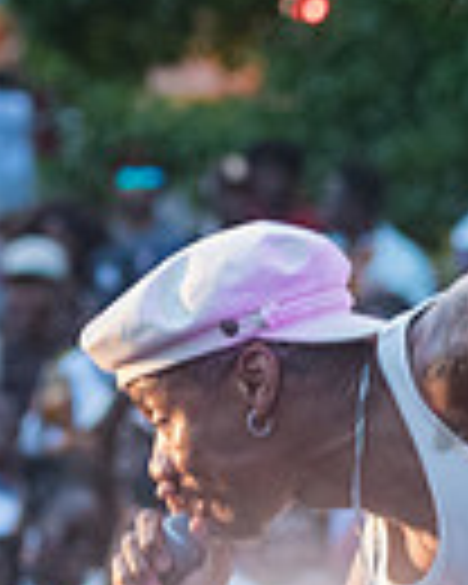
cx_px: 533
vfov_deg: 3.9
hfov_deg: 3.2
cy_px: 282
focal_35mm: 490
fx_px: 8484
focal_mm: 105
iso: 4000
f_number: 4
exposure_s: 1/400
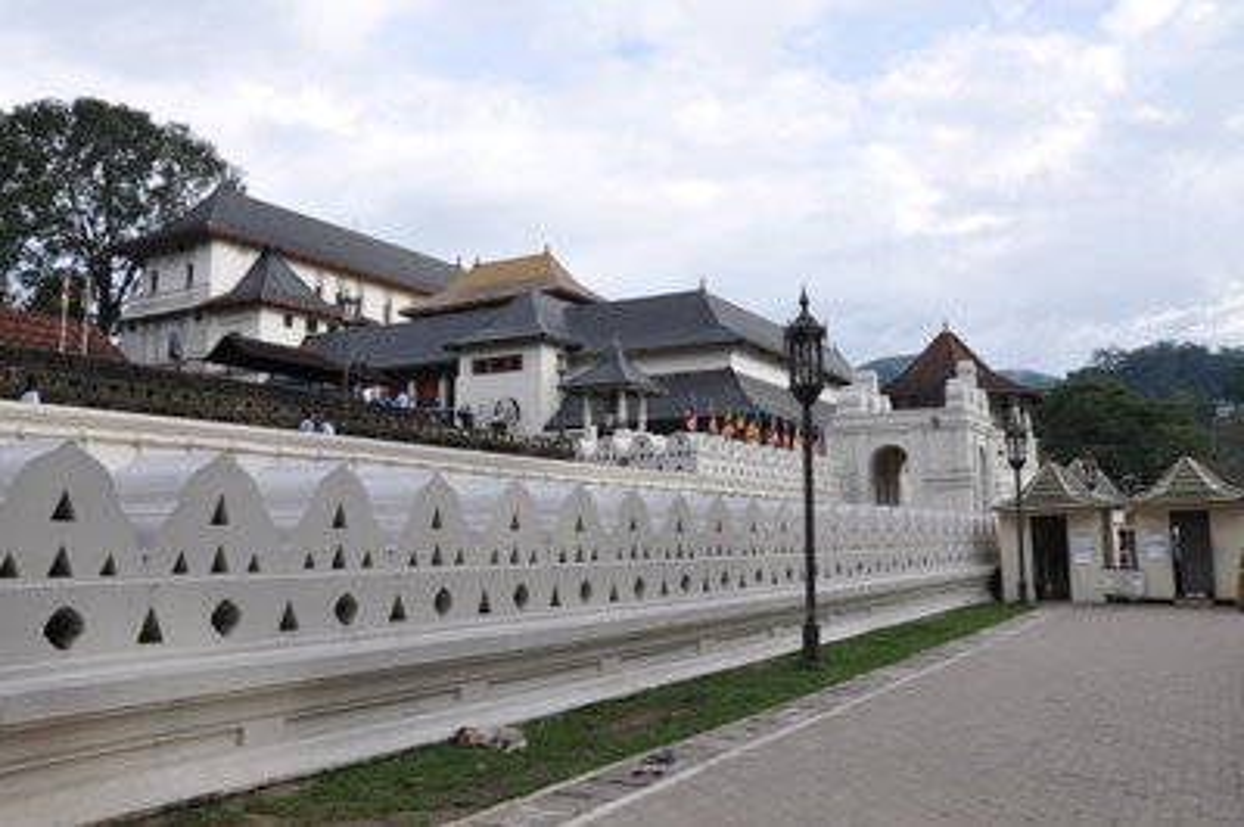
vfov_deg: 41.6
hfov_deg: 59.5
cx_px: 622
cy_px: 414
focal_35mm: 32
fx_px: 1088
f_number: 11
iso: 200
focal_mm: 21
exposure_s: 1/125
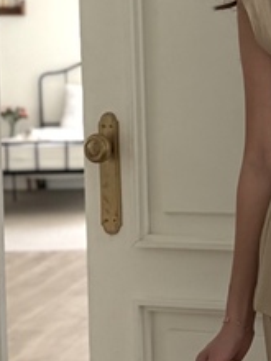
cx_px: 358
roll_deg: +1.4
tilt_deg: -15.6
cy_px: 176
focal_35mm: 118
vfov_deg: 16.7
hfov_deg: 12.2
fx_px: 1232
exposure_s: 1/60
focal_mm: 5.96
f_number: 1.6
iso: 125
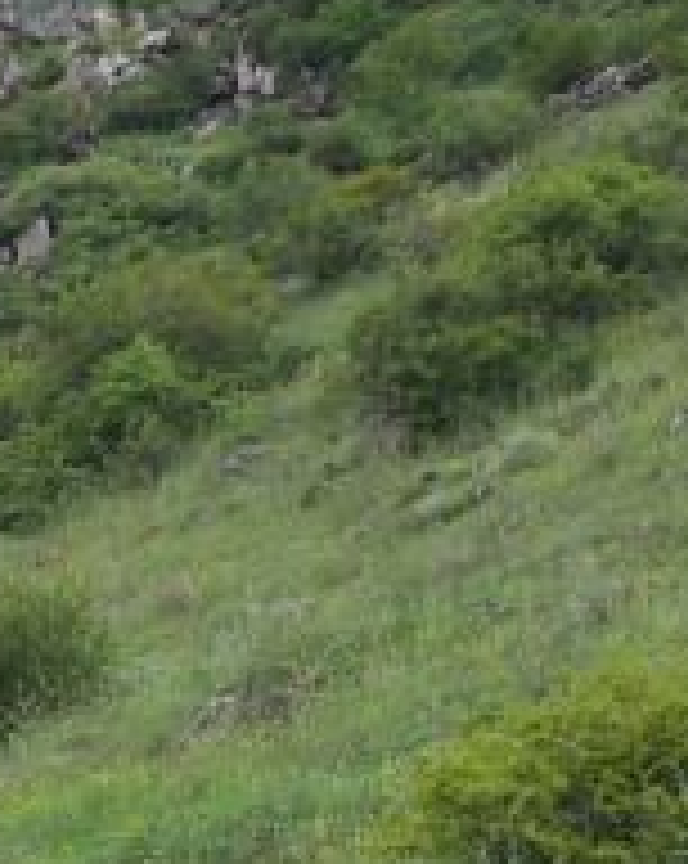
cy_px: 1397
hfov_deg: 4.7
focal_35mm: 318
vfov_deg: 6.0
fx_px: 8113
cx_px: -1322
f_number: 6.3
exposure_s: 1/125
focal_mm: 50
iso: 250
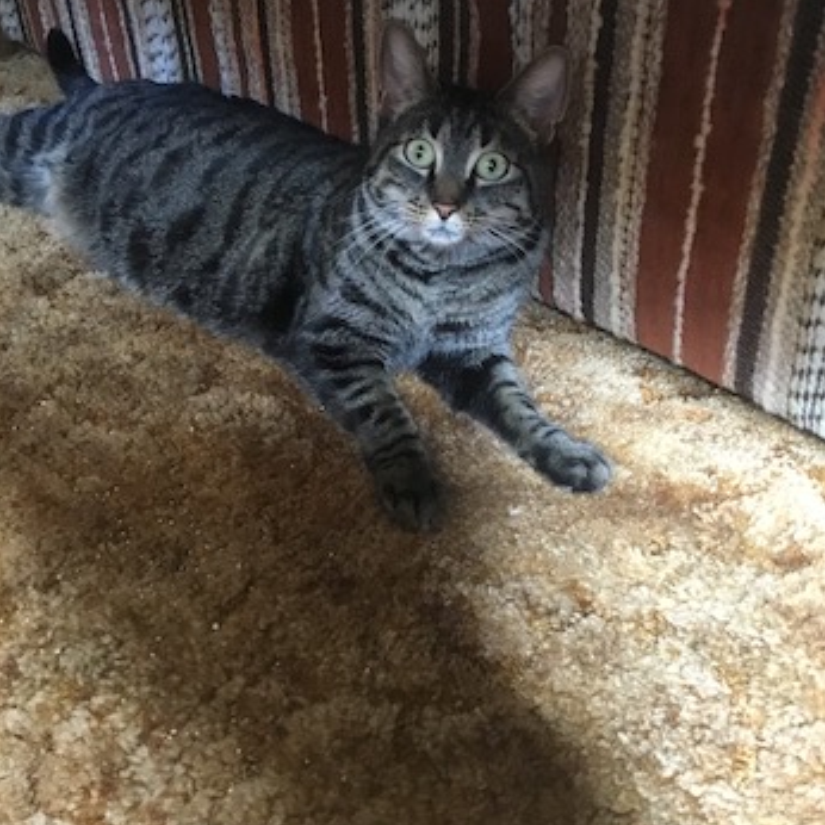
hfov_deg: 44.9
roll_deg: +2.1
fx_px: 998
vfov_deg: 44.5
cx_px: 410
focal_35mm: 37
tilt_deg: -32.1
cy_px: 302
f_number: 2.4
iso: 250
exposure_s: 1/15
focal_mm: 3.3
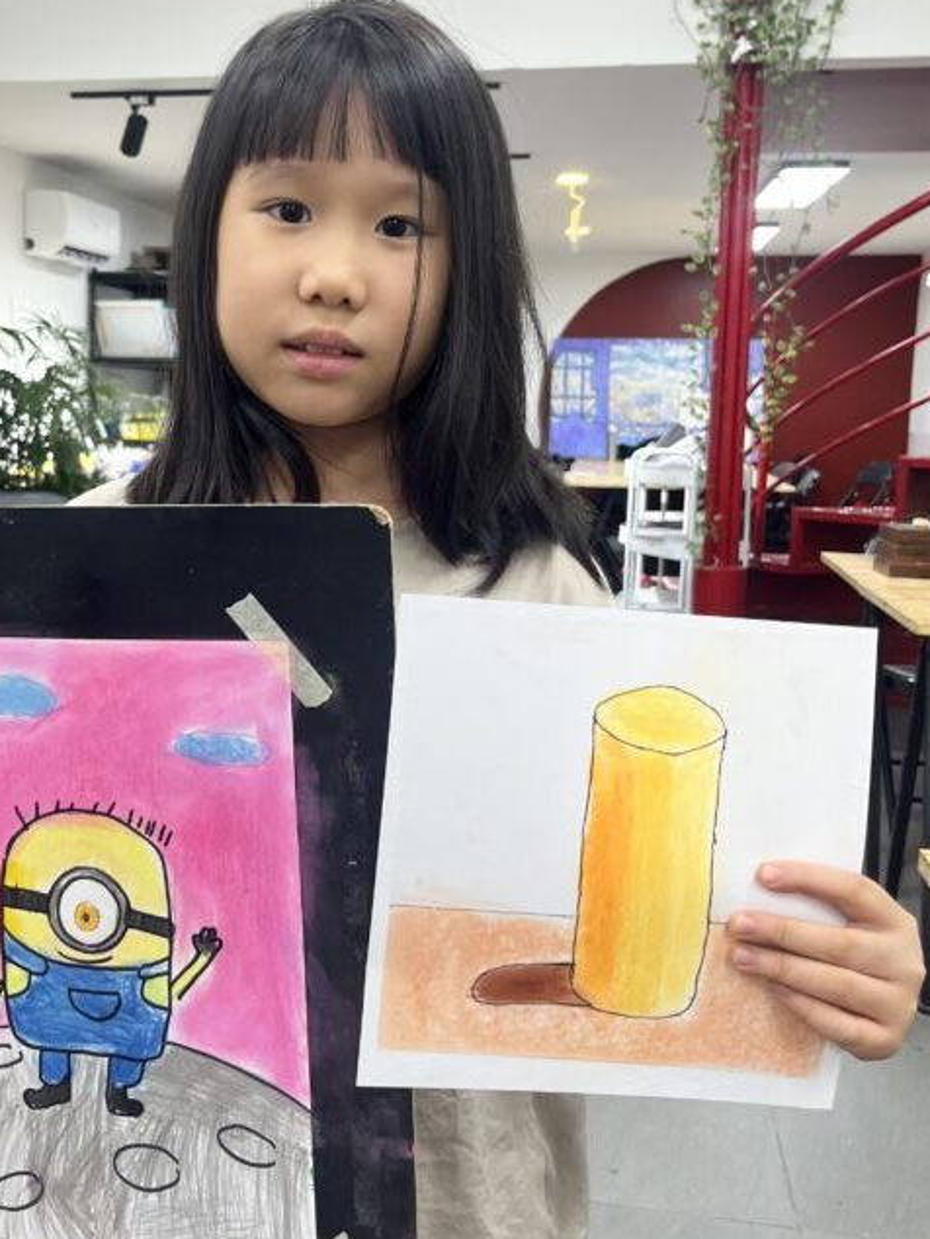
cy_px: 547
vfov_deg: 45.7
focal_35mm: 41
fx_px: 1468
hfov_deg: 34.7
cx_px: 291
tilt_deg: -6.9
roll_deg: -0.9
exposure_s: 1/100
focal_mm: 5.1
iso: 64
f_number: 1.6
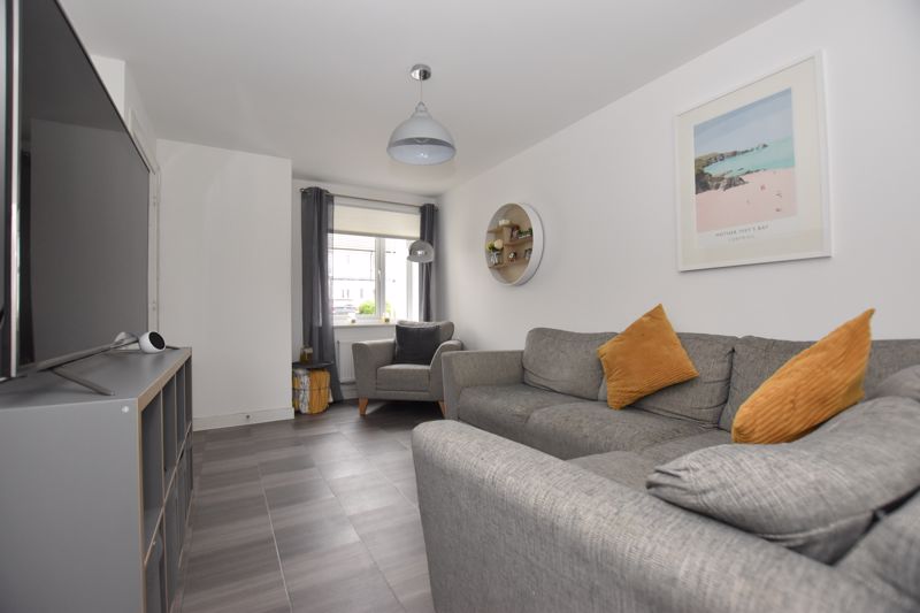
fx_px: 383
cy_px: 306
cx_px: 460
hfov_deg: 100.4
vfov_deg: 77.3
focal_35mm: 15
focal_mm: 10
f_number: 4
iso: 1100
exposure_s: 1/125
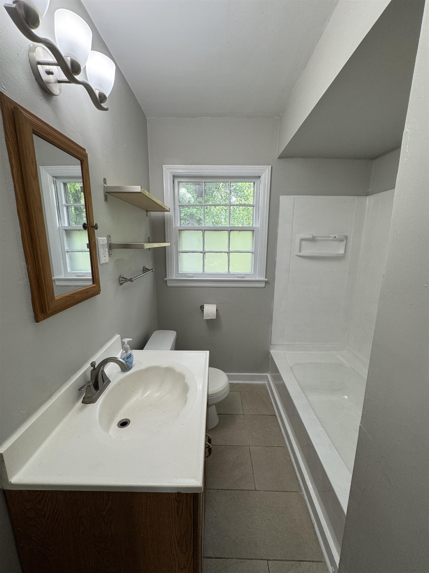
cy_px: 286
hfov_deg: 85.7
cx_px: 214
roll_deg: +0.3
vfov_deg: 102.1
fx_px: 231
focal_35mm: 14
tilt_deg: -11.3
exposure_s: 1/120
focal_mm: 2.22
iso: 125
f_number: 2.2
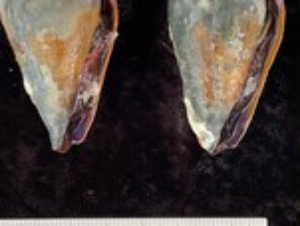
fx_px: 582
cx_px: 157
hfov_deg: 28.9
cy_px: 104
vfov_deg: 22.0
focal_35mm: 67
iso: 40
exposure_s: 1/60
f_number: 1.8
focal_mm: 3
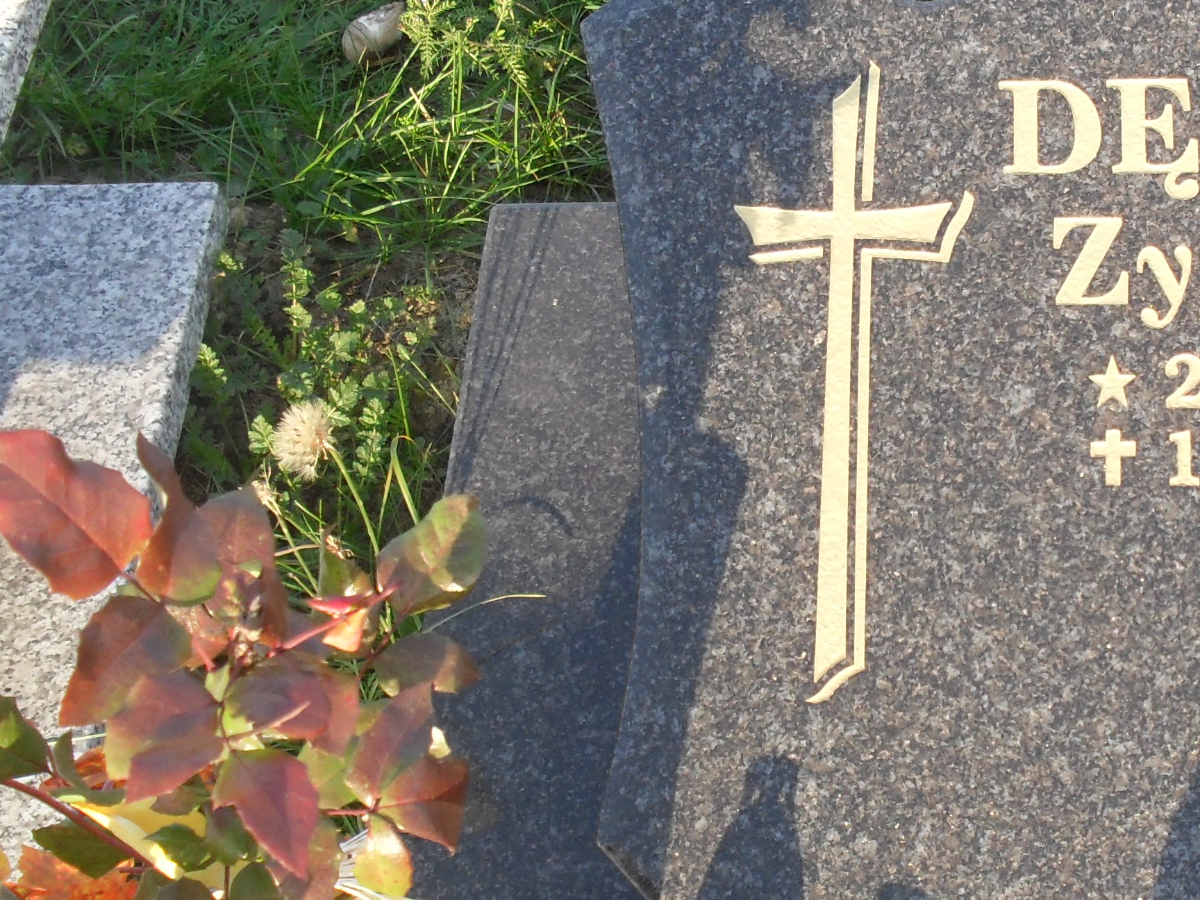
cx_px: 1131
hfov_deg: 23.3
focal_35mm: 81
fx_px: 2808
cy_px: 640
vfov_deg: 18.1
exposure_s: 1/180
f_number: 3.2
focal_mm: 6.3
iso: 100
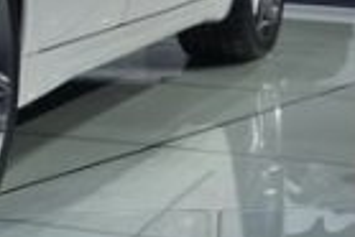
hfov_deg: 7.7
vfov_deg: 5.5
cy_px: -24
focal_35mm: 250
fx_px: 2467
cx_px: -452
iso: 360
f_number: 5.6
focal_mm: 29
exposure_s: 1/125
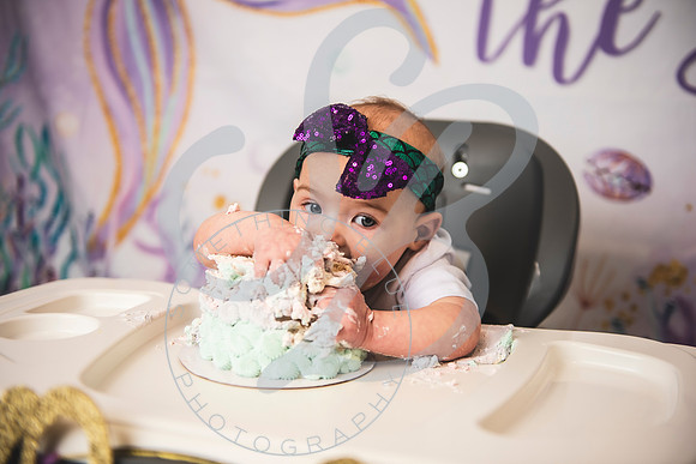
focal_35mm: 44
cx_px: 348
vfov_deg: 30.5
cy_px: 232
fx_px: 851
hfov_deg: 44.5
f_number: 2.8
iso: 250
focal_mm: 44
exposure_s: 1/160
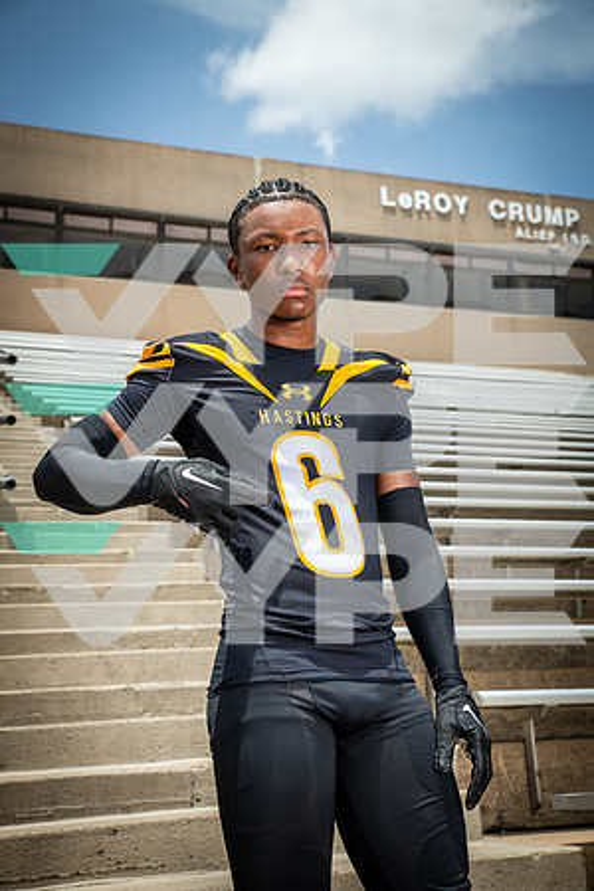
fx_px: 1237
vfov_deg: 39.6
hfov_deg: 27.0
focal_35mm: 50
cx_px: 297
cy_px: 446
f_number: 7.1
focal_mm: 50
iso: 100
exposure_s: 1/500
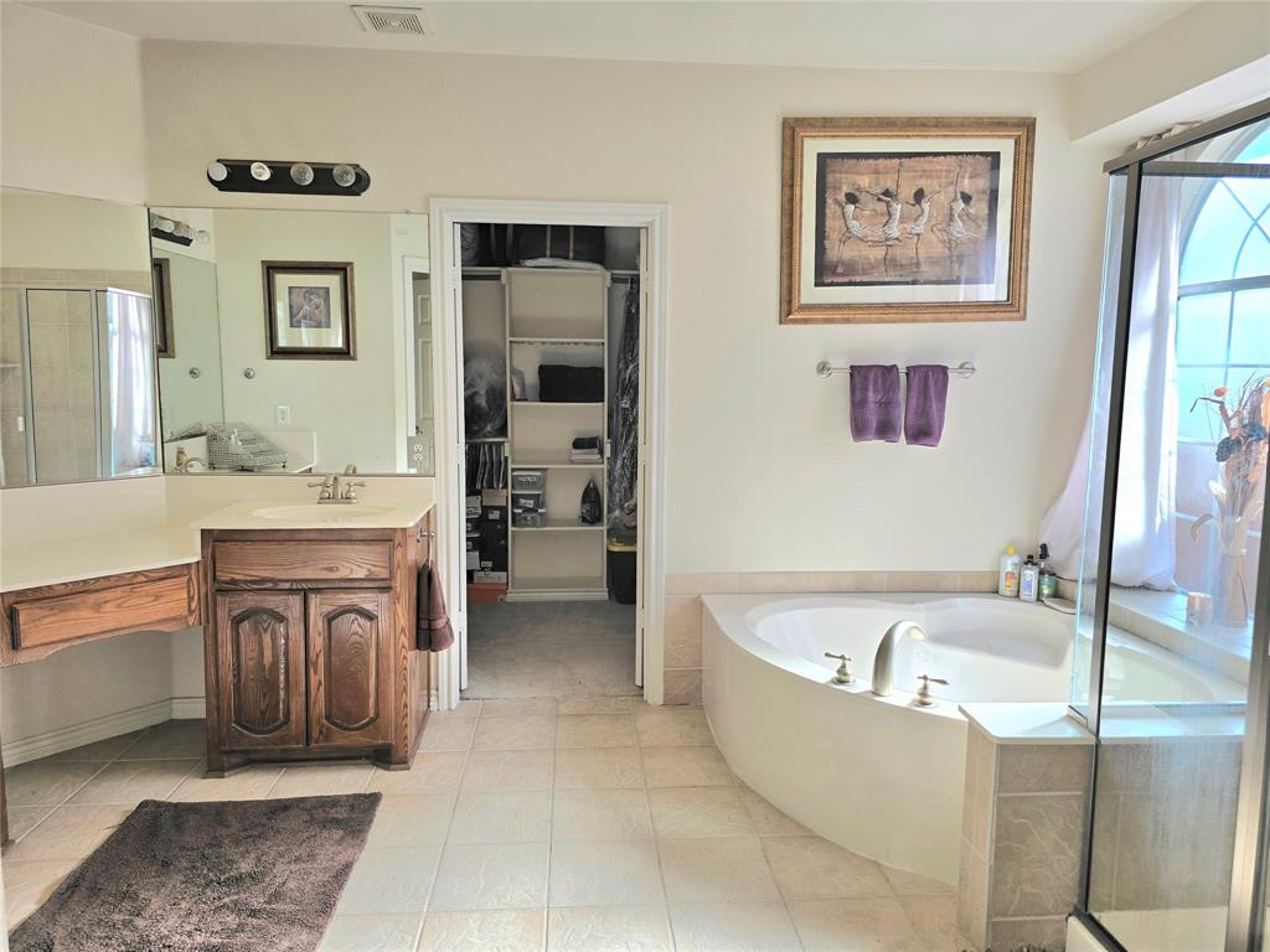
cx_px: 635
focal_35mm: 23
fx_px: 844
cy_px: 476
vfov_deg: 58.9
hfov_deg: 73.9
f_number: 1.7
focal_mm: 6.3
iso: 16
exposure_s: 1/182
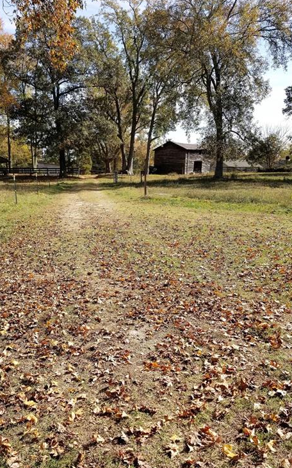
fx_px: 369
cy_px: 240
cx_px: 109
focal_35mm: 29
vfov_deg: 64.6
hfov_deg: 42.8
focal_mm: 4.3
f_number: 1.7
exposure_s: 1/1360
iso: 50
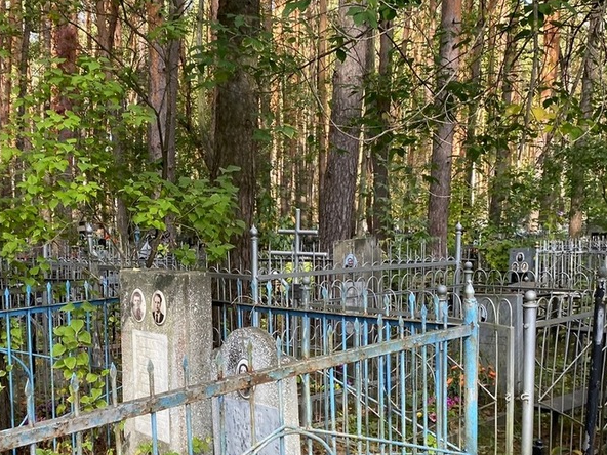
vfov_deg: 31.8
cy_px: 322
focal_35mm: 45
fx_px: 789
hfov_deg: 41.6
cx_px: 211
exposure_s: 1/122
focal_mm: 4.25
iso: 32
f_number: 1.8
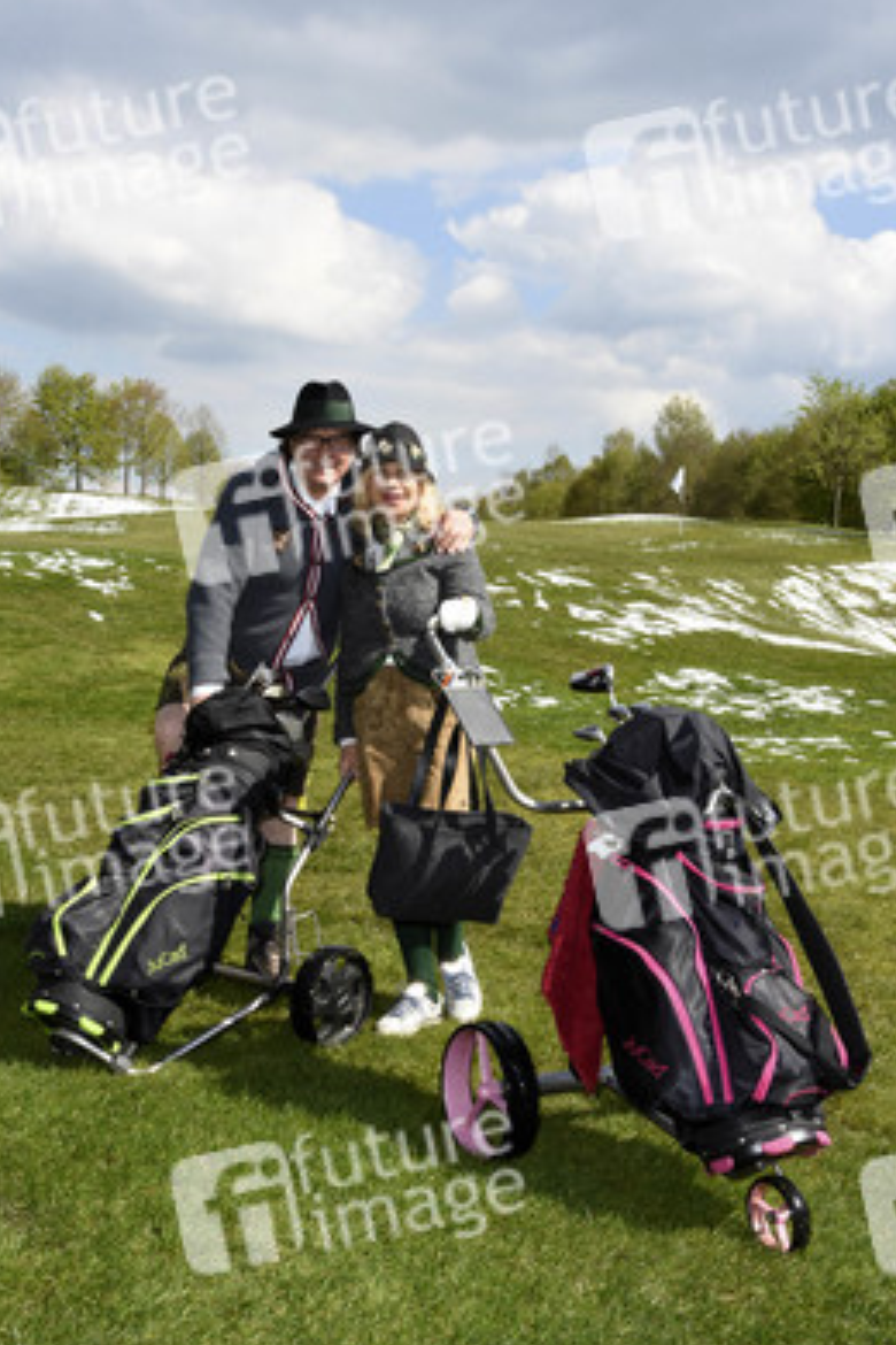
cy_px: 676
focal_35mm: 43
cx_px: 448
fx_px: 1605
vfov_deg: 45.4
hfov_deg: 31.2
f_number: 20
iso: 500
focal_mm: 28
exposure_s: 1/160
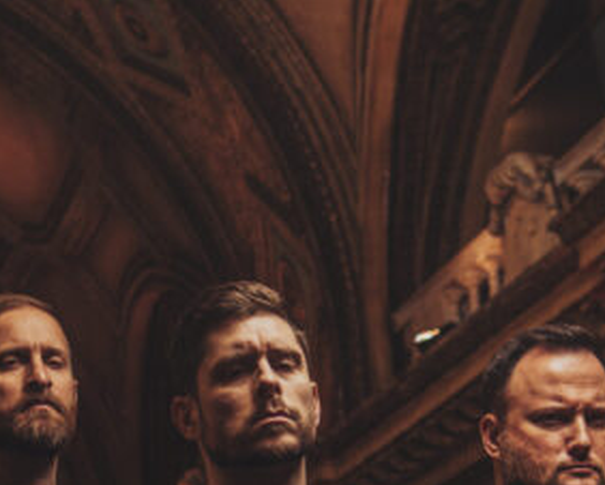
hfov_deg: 12.8
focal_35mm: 150
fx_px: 2688
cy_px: 645
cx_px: 133
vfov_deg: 10.1
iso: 160
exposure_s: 1/100
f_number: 4.5
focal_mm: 44
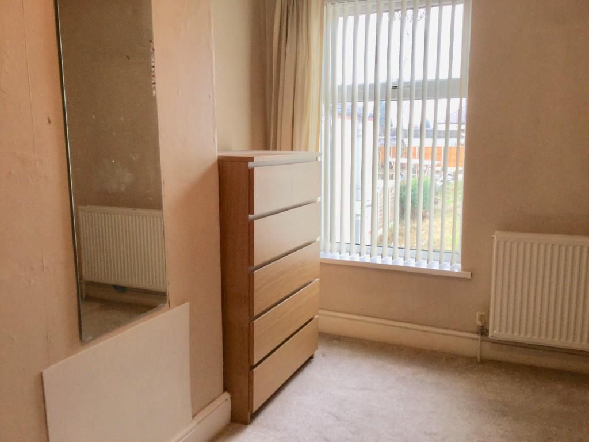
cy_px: 221
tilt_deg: -8.2
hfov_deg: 58.4
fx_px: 527
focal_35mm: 31
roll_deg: -0.6
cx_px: 294
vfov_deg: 45.4
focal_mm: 3.3
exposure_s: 1/50
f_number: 2.4
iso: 32
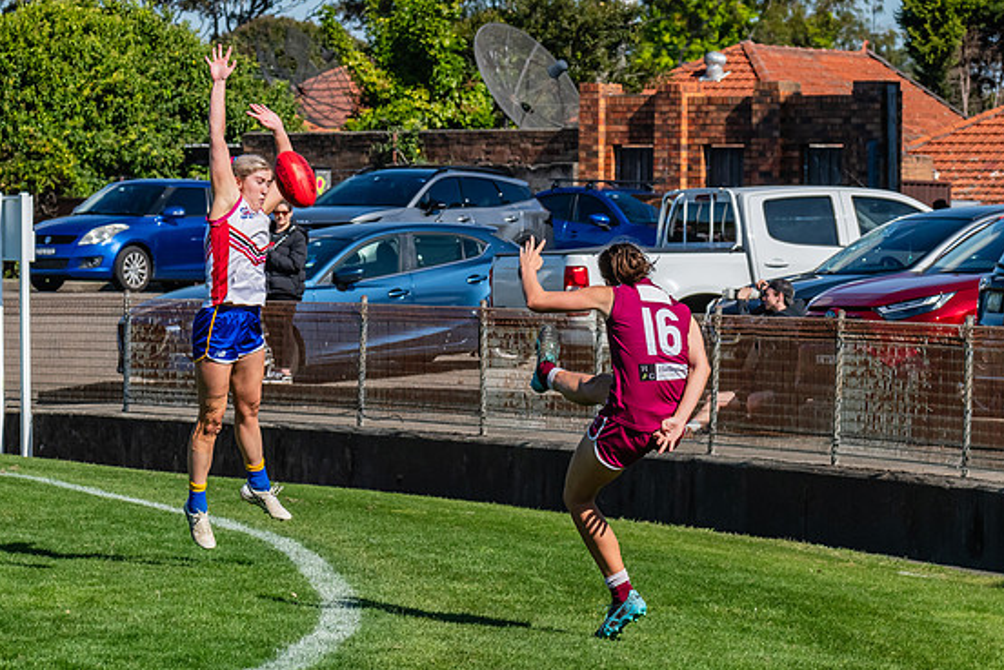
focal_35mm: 244
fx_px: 6804
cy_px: 325
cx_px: 609
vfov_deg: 5.6
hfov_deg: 8.4
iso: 800
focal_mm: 170
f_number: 13
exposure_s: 1/1250
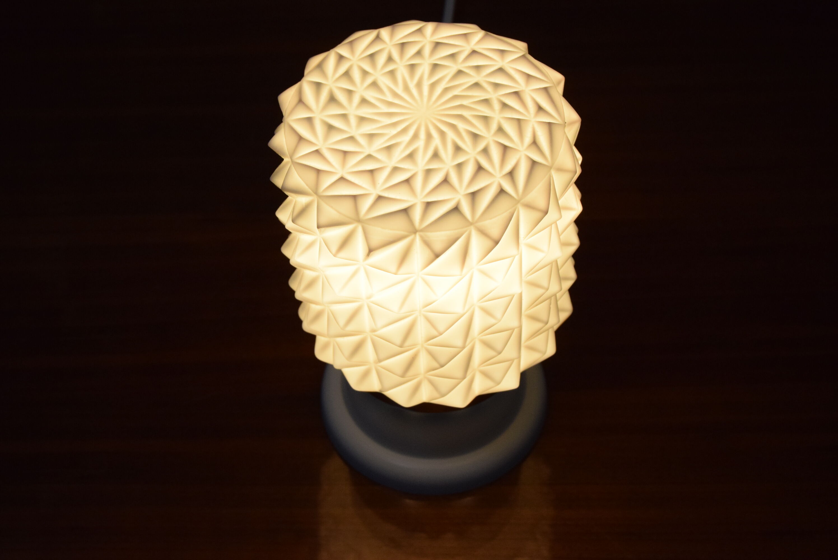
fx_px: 1922
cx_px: 419
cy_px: 280
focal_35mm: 82
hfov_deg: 24.6
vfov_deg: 16.6
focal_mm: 55
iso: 1600
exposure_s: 1/250
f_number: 8
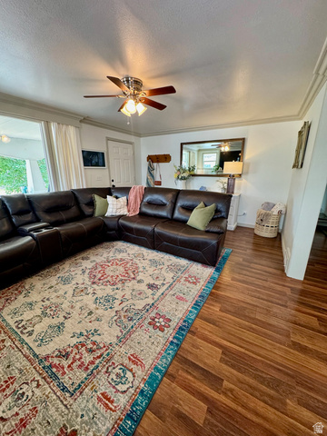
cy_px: 218
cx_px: 164
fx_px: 176
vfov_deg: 102.1
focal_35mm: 14
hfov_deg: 85.7
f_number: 2.2
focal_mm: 2.22
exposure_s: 1/120
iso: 320
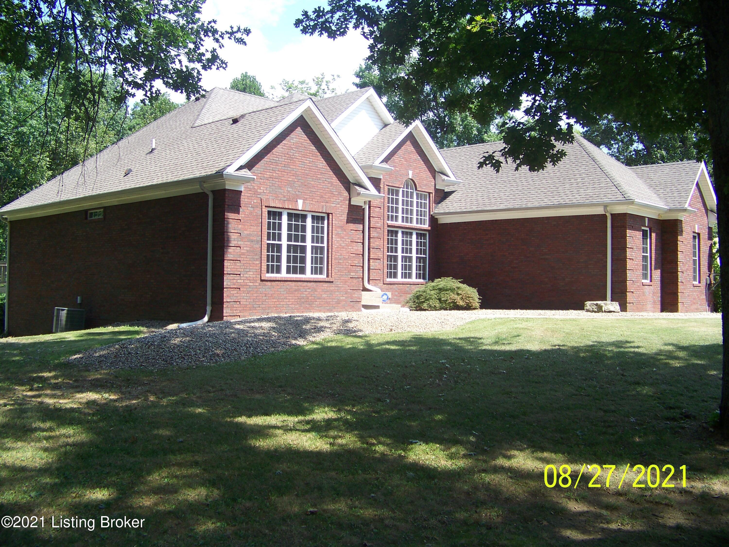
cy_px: 274
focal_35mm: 36
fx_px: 758
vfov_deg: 39.7
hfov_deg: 51.4
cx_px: 364
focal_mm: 5.85
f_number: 2.8
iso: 64
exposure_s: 1/320
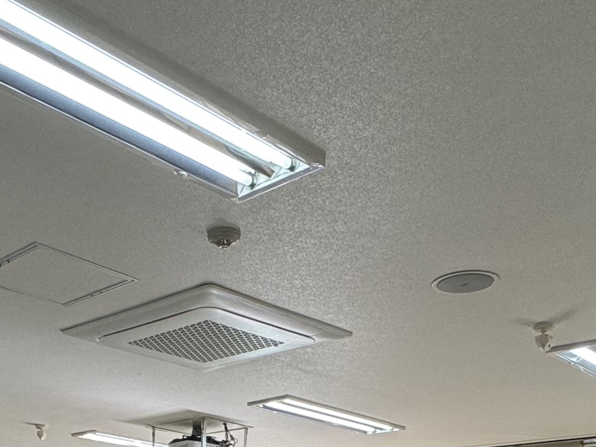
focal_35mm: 50
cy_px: 600
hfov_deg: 37.0
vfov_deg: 24.8
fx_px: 861
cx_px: 126
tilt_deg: -0.4
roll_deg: -1.4
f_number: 2.2
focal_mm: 2.22
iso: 160
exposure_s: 1/120
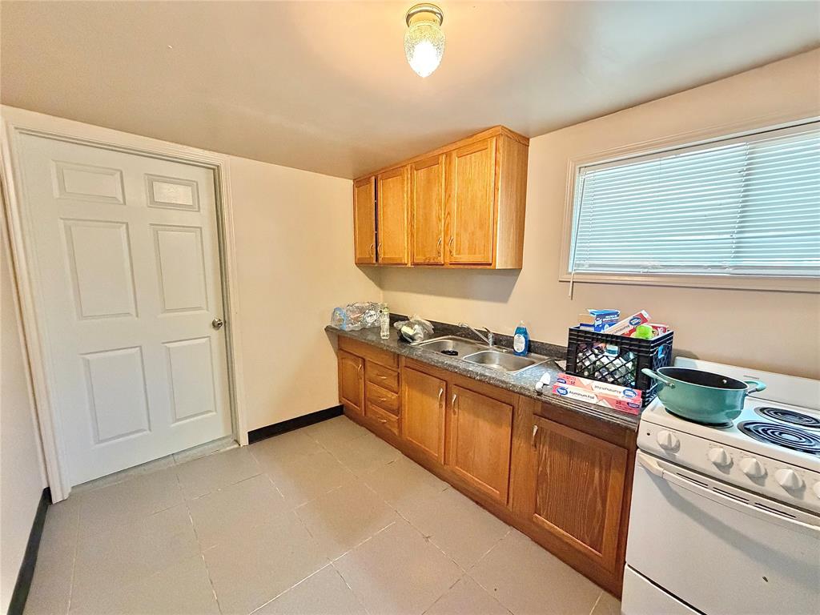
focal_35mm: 14
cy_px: 308
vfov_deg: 85.7
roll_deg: +0.2
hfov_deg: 102.1
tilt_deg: -7.2
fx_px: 332
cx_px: 410
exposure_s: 1/60
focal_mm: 2.22
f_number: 2.2
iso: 800
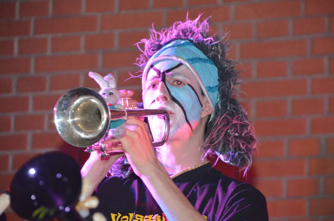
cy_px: 110
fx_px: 2500
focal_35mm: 270
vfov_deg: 5.1
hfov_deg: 7.6
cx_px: 167
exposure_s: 1/60
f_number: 6
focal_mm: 180
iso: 3200
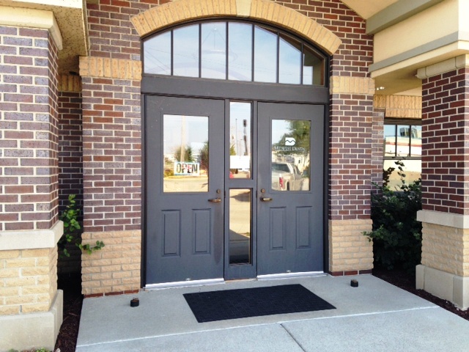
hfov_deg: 55.4
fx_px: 447
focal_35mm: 33
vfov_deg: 42.9
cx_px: 234
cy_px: 176
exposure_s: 1/222
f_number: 2.4
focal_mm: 4.12
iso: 50
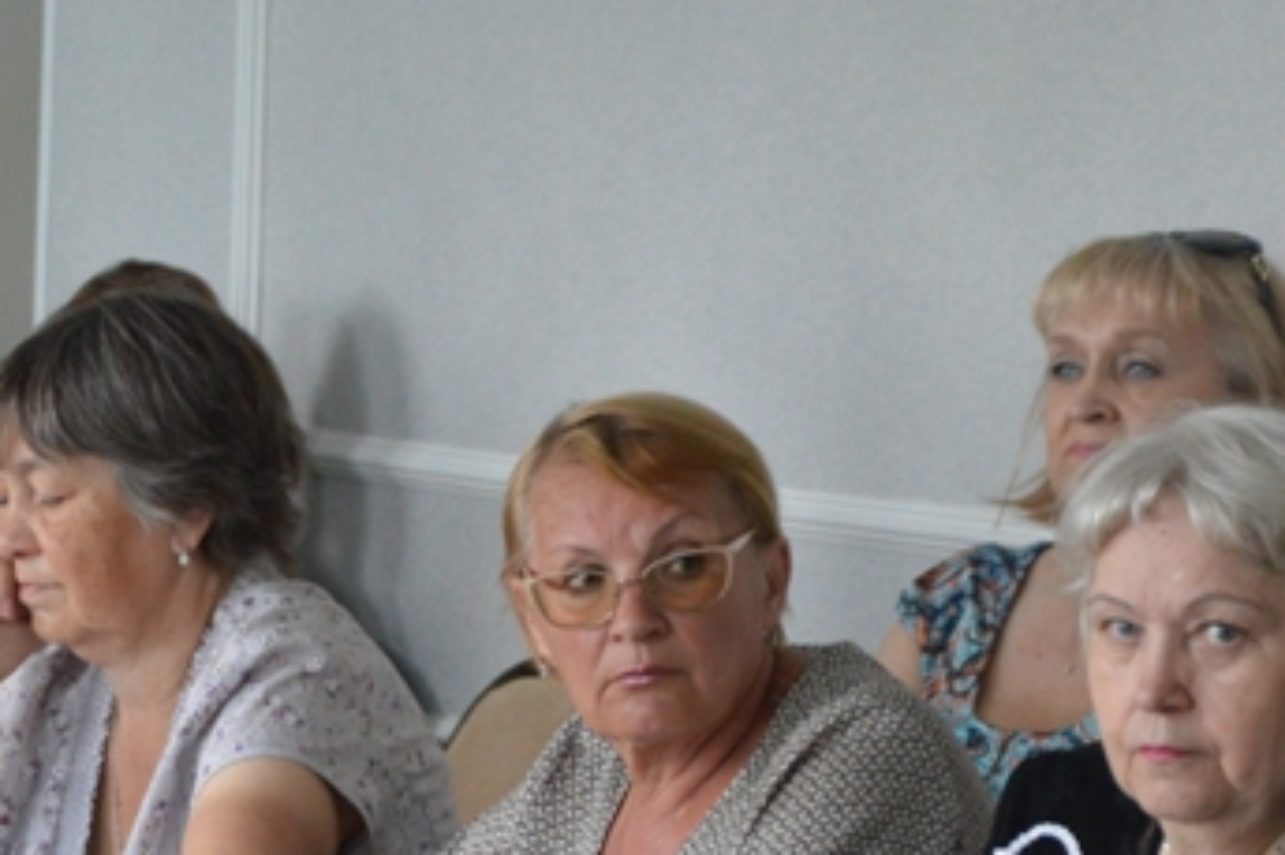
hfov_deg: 7.4
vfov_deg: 4.9
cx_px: 75
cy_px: 668
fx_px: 9954
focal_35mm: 279
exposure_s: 1/125
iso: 1800
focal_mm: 80
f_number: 5.3
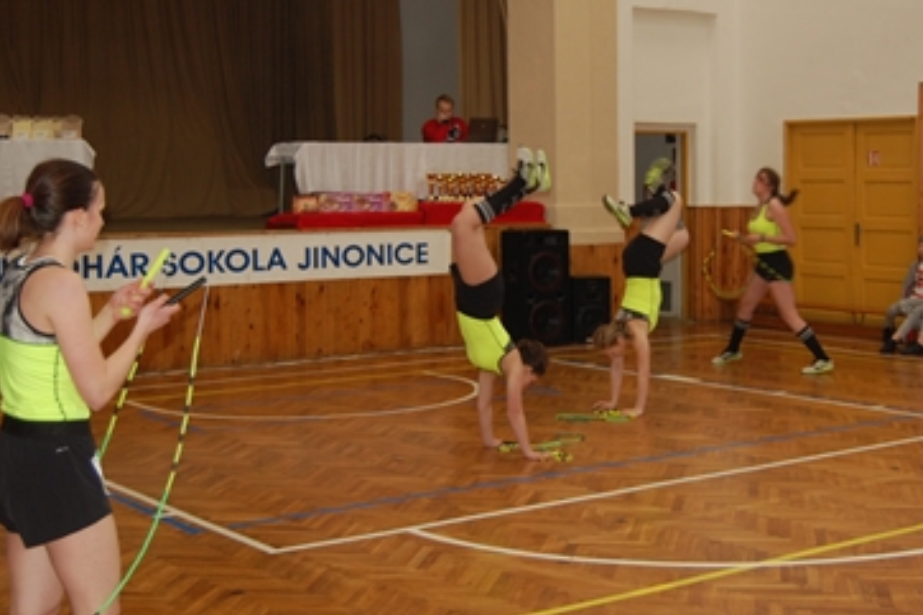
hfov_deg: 34.3
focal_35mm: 58
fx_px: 1486
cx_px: 571
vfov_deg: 23.3
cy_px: 253
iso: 400
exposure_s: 1/60
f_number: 4.2
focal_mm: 28
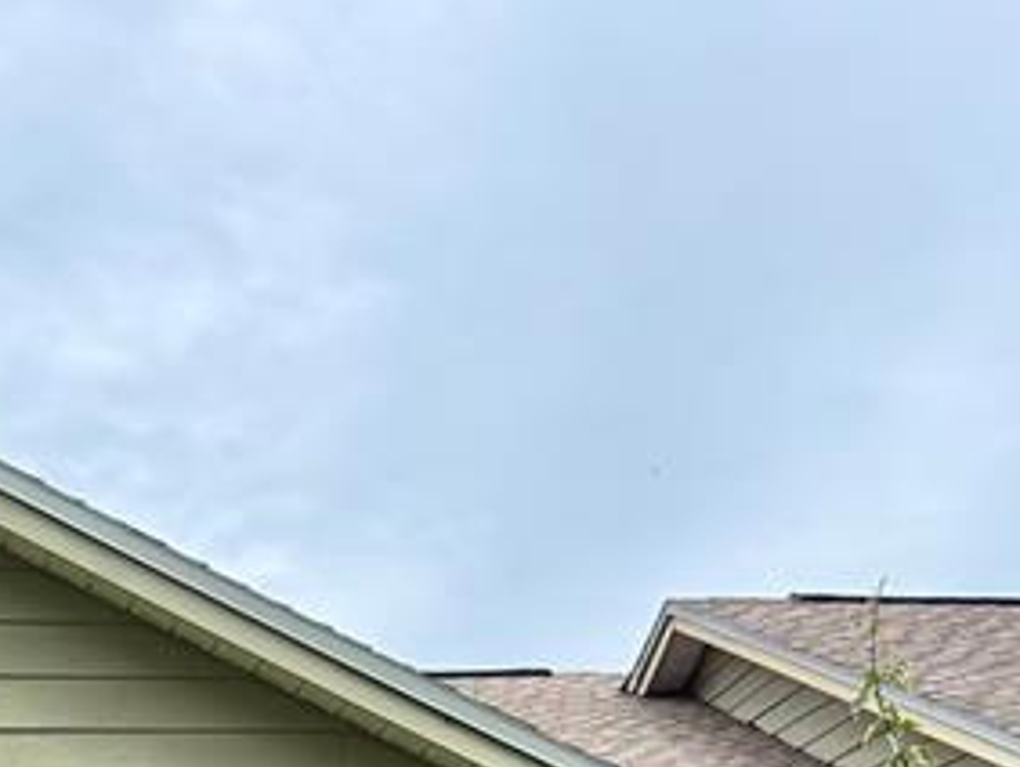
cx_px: -163
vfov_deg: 15.1
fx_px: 2566
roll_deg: +0.0
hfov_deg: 21.1
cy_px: 1321
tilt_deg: +3.1
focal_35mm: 87
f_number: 1.78
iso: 100
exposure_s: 1/2801
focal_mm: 6.76
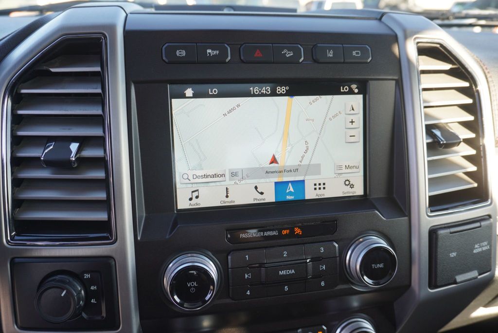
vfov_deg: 45.7
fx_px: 394
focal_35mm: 28
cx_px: 249
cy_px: 166
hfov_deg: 64.5
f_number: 4
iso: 100
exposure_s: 1/60
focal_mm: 19
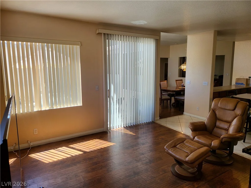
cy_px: 94
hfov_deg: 71.6
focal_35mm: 24
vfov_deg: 56.8
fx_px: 174
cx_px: 126
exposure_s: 1/151
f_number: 1.8
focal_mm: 5
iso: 40
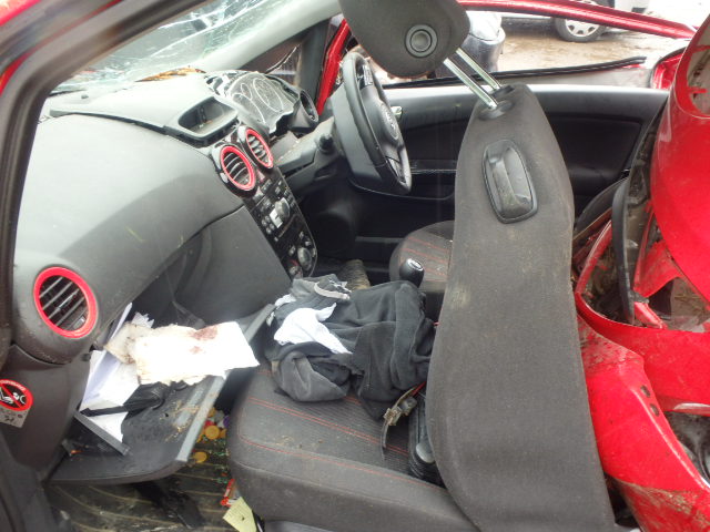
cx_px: 355
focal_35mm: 28
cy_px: 266
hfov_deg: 63.4
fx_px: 574
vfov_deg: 49.7
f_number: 3.9
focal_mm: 5
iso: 250
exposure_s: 1/30
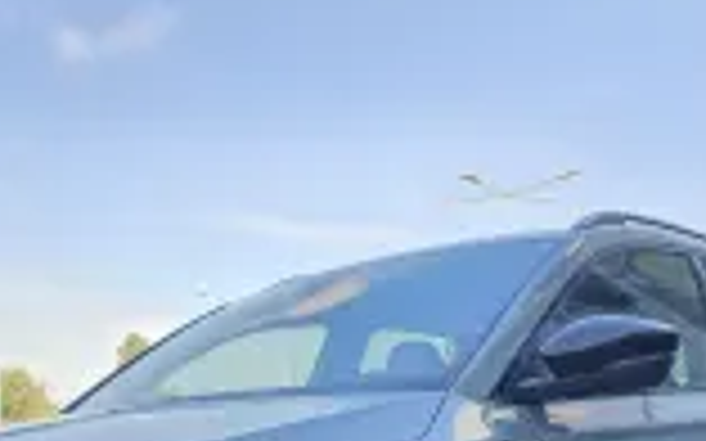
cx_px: 207
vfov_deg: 21.5
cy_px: 526
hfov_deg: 35.7
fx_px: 1077
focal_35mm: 56
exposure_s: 1/359
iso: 40
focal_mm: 6.3
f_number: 1.7
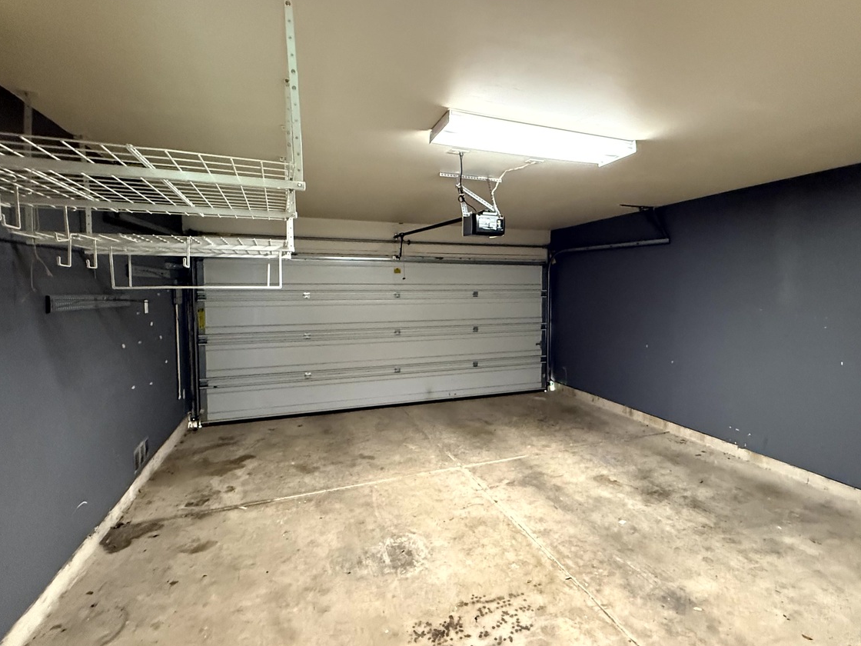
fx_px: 448
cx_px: 477
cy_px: 308
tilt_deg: -1.6
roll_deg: +0.1
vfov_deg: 71.6
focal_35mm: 18
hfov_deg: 87.4
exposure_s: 1/60
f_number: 2.2
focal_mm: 2.22
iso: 800
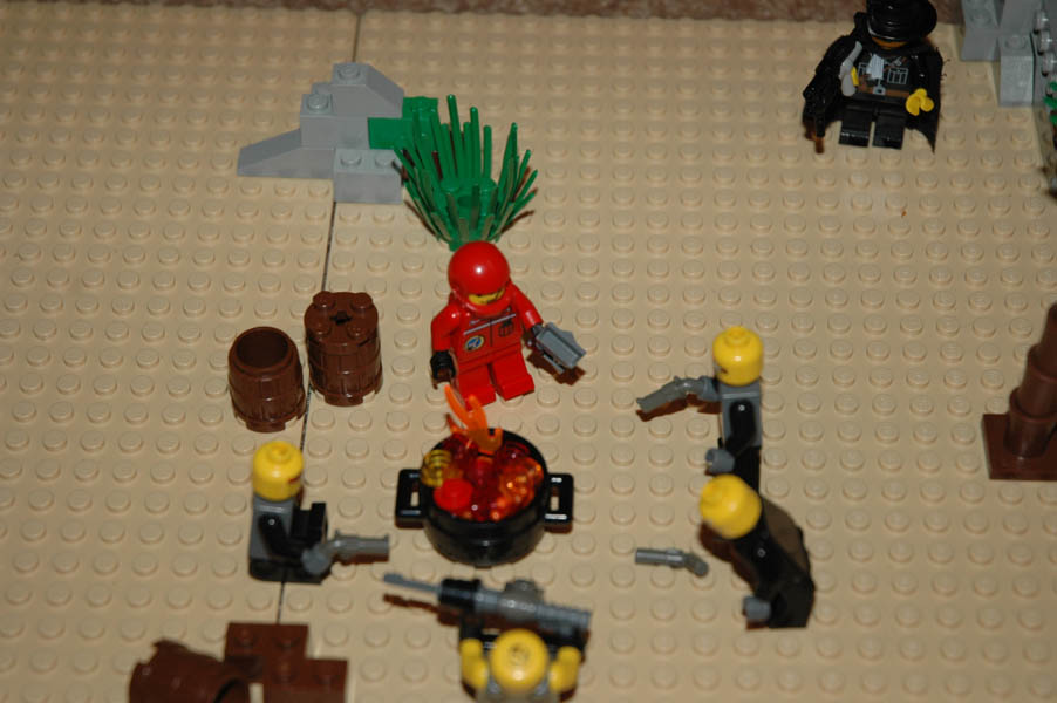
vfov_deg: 17.5
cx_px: 528
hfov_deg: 26.0
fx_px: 2288
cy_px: 352
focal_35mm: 78
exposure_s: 1/60
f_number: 4.5
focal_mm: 52
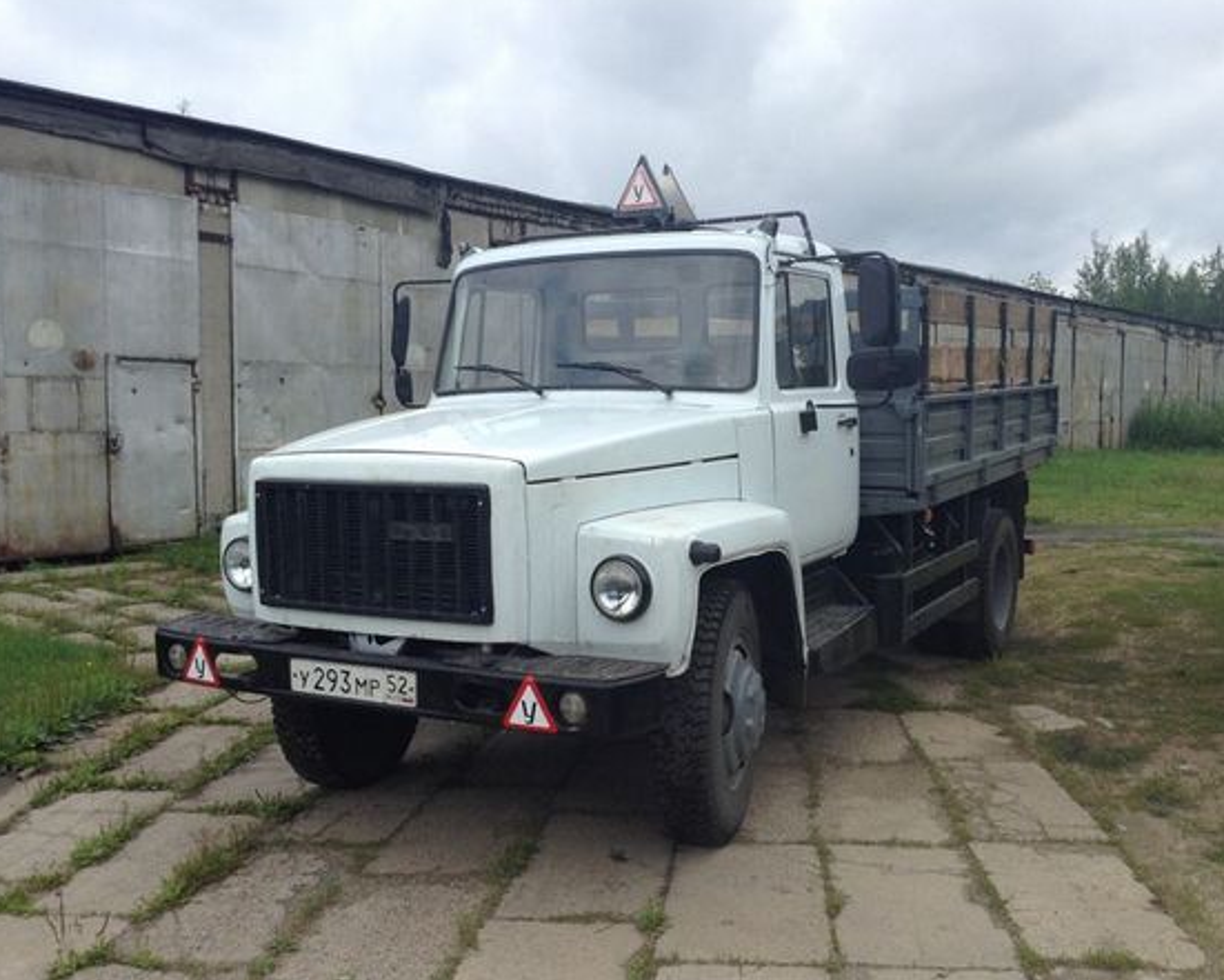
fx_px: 1268
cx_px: 655
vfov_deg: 42.2
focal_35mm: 35
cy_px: 484
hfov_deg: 51.5
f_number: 2.4
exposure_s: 1/623
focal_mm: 3.3
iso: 25
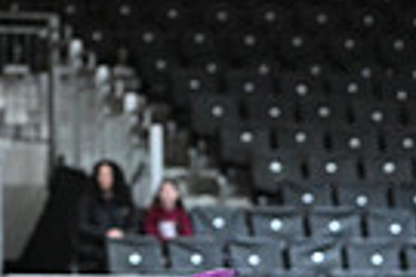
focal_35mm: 394
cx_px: 764
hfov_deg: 5.2
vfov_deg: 3.5
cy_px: 589
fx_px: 4553
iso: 6400
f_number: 4.5
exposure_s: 1/500
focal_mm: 92
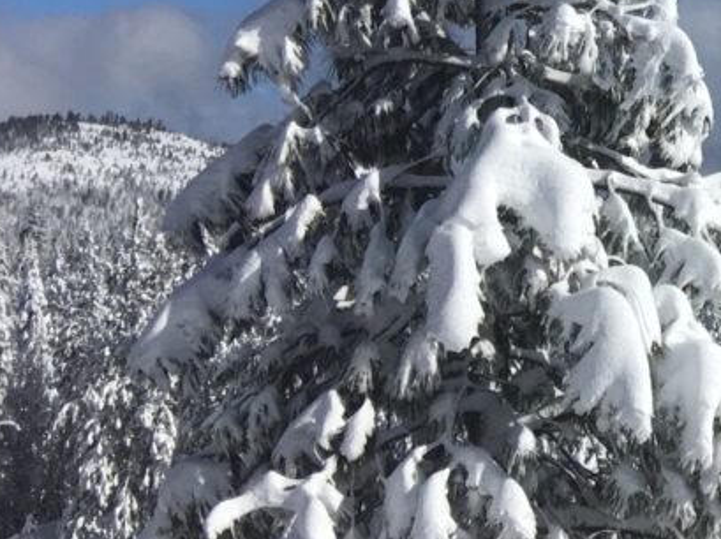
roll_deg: -0.5
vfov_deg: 13.6
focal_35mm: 109
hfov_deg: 15.4
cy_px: 245
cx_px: 1313
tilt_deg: +0.8
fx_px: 2268
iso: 25
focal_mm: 4.15
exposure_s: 1/4274
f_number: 2.2
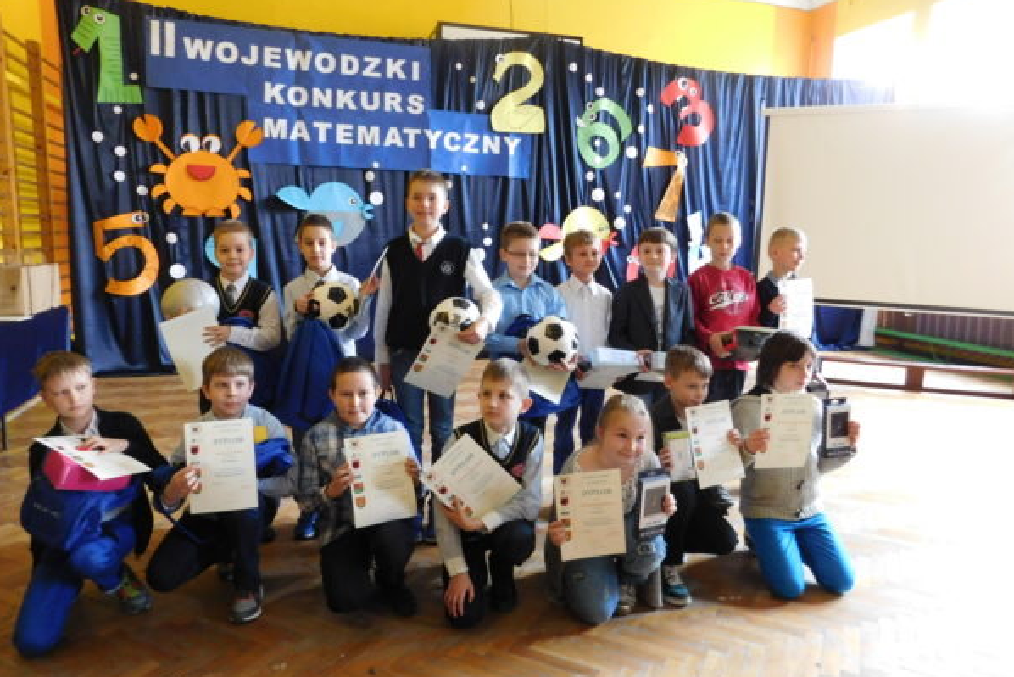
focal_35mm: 25
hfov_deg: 71.5
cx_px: 499
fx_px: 704
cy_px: 335
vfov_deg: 51.3
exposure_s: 1/10
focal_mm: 4
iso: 400
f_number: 3
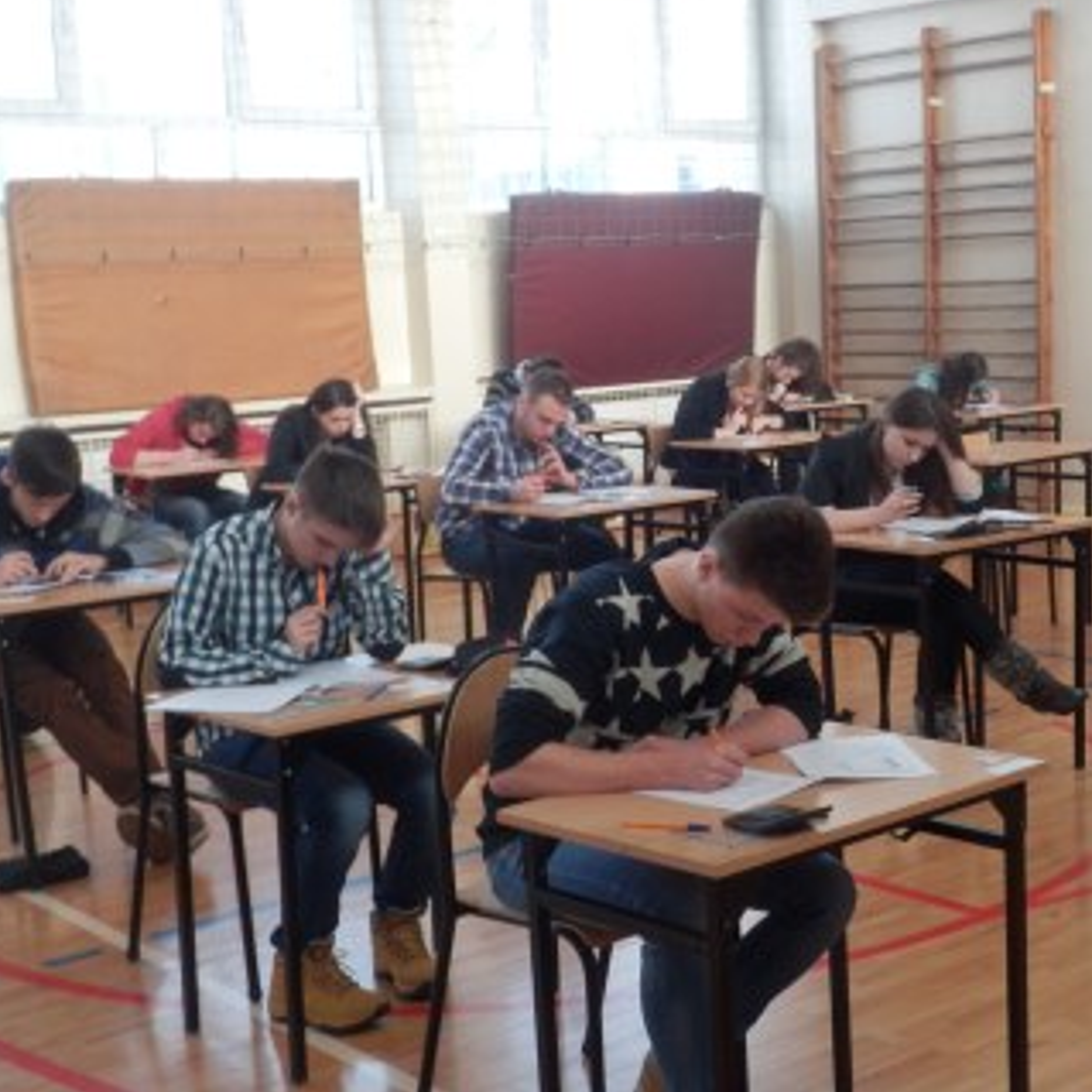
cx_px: 777
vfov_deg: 28.2
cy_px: 532
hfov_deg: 27.9
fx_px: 2177
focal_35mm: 61
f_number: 4.2
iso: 80
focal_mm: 7.9
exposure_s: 1/40
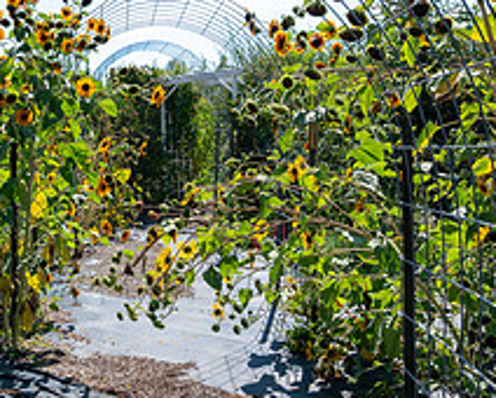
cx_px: 75
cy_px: 159
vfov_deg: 30.2
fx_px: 735
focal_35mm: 50
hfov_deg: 35.6
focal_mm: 19.5
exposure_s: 1/200
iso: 100
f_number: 10
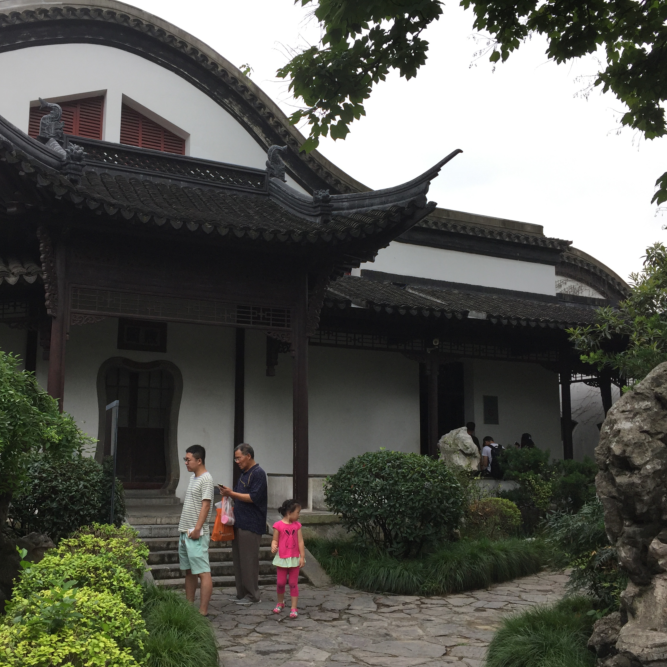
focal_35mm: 35
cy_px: 340
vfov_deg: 47.2
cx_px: 259
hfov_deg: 46.9
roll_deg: -1.7
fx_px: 763
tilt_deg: +8.5
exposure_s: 1/542
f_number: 2.2
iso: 32
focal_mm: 4.15
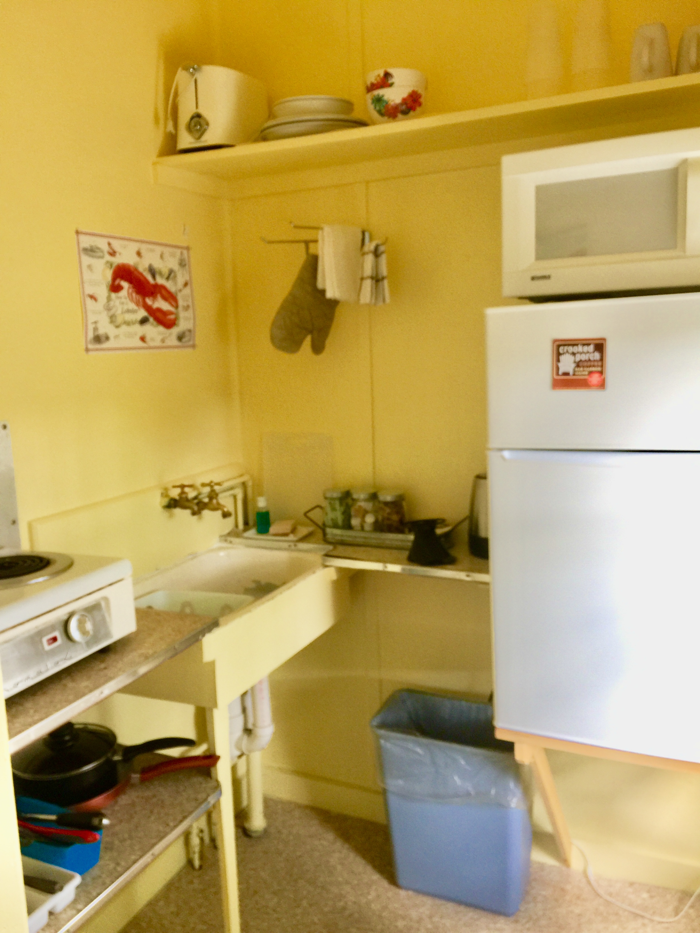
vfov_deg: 61.7
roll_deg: +2.4
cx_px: 350
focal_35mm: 29
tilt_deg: -7.6
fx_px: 782
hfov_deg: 48.2
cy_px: 466
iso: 40
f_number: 2.2
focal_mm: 4.15
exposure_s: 1/30
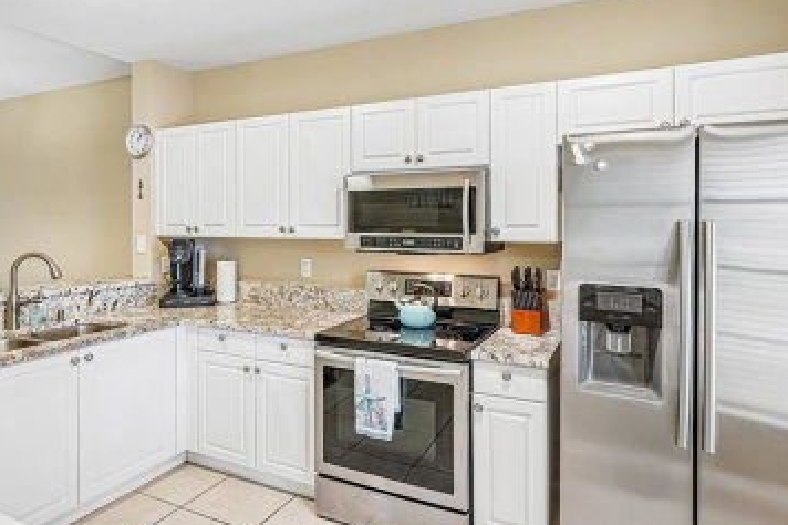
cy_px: 225
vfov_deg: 54.9
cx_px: 370
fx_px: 503
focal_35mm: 23
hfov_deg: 76.0
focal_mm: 16
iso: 400
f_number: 8
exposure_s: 1/8
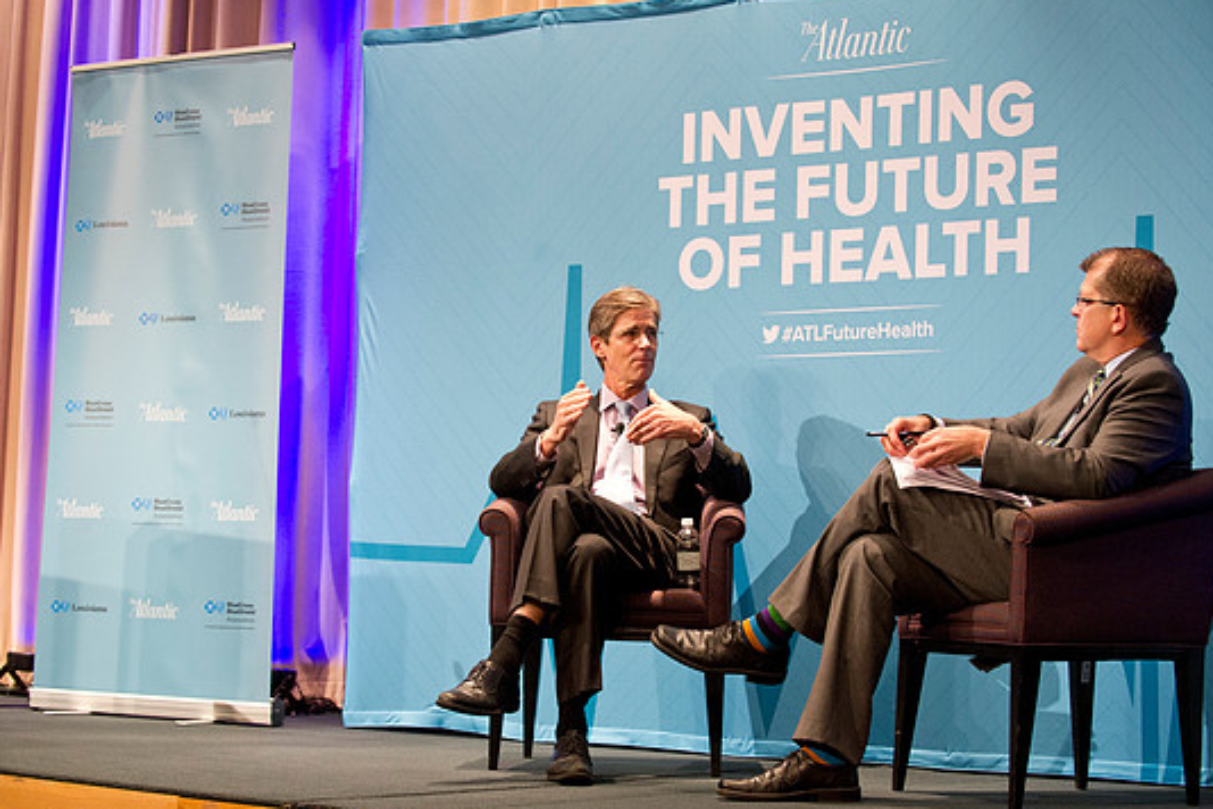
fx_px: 2561
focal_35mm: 76
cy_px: 391
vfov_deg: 17.9
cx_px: 609
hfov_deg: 26.7
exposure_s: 1/200
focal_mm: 70
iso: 2500
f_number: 3.2
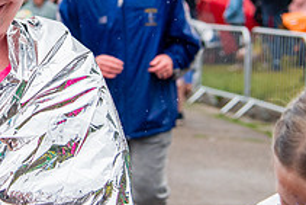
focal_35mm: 166
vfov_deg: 8.2
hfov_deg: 12.1
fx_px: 1412
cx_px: -55
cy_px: 5
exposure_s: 1/1600
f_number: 4
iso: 1600
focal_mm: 50
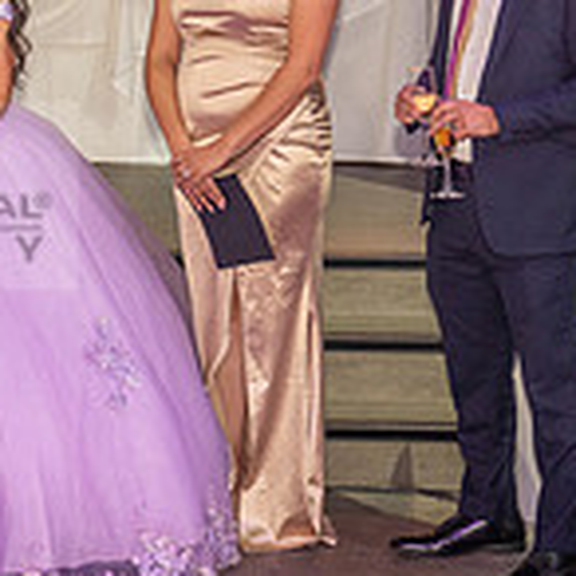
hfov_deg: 10.3
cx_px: -256
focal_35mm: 165
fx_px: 3106
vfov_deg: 10.6
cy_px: 195
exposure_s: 1/125
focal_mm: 49
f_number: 4.5
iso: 1000
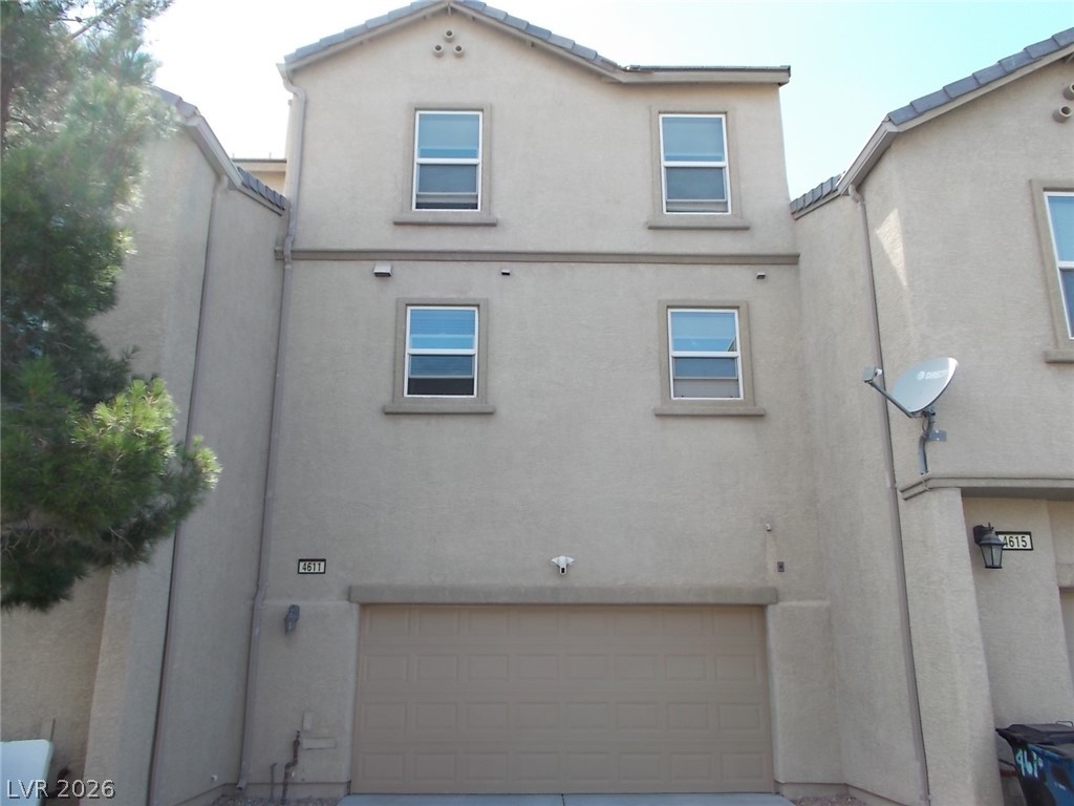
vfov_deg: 46.8
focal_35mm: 30
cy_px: 403
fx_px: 931
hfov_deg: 60.0
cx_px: 537
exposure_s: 1/250
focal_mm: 5.3
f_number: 3.4
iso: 80
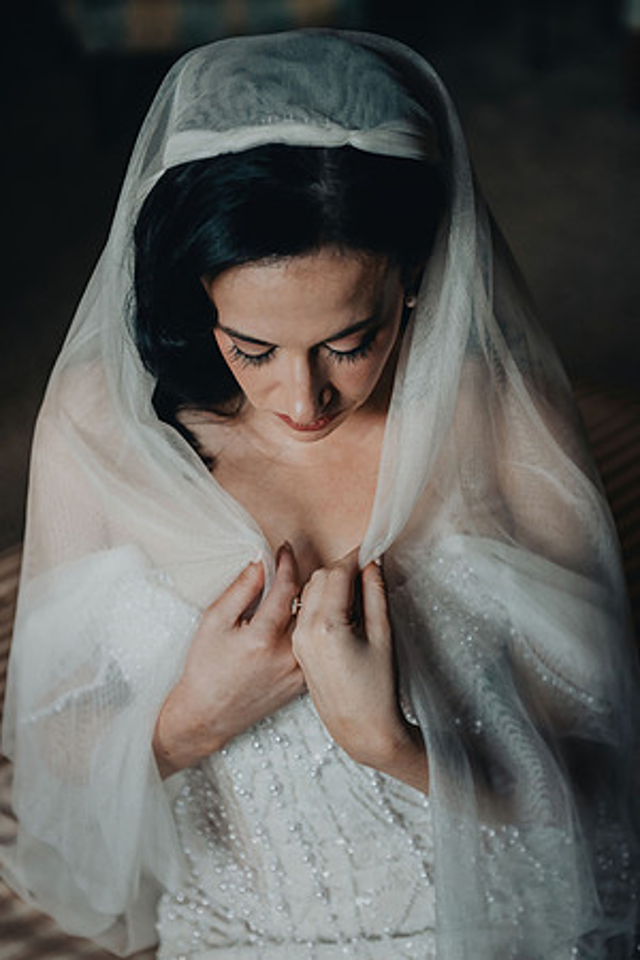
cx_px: 320
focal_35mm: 62
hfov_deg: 21.9
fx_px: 1653
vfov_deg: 32.4
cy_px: 480
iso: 1250
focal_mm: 62
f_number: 2.8
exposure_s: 1/800
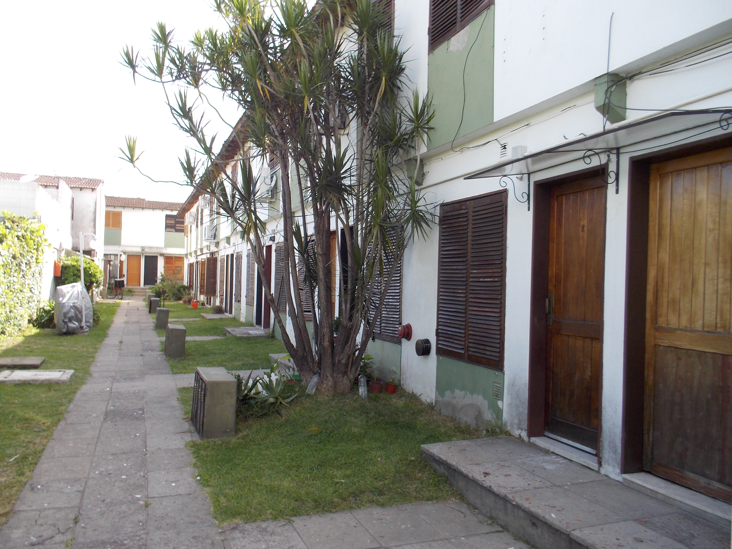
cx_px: 366
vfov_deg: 48.2
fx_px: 613
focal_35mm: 29
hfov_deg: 61.7
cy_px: 274
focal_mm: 4.1
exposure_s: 1/200
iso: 80
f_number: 3.3
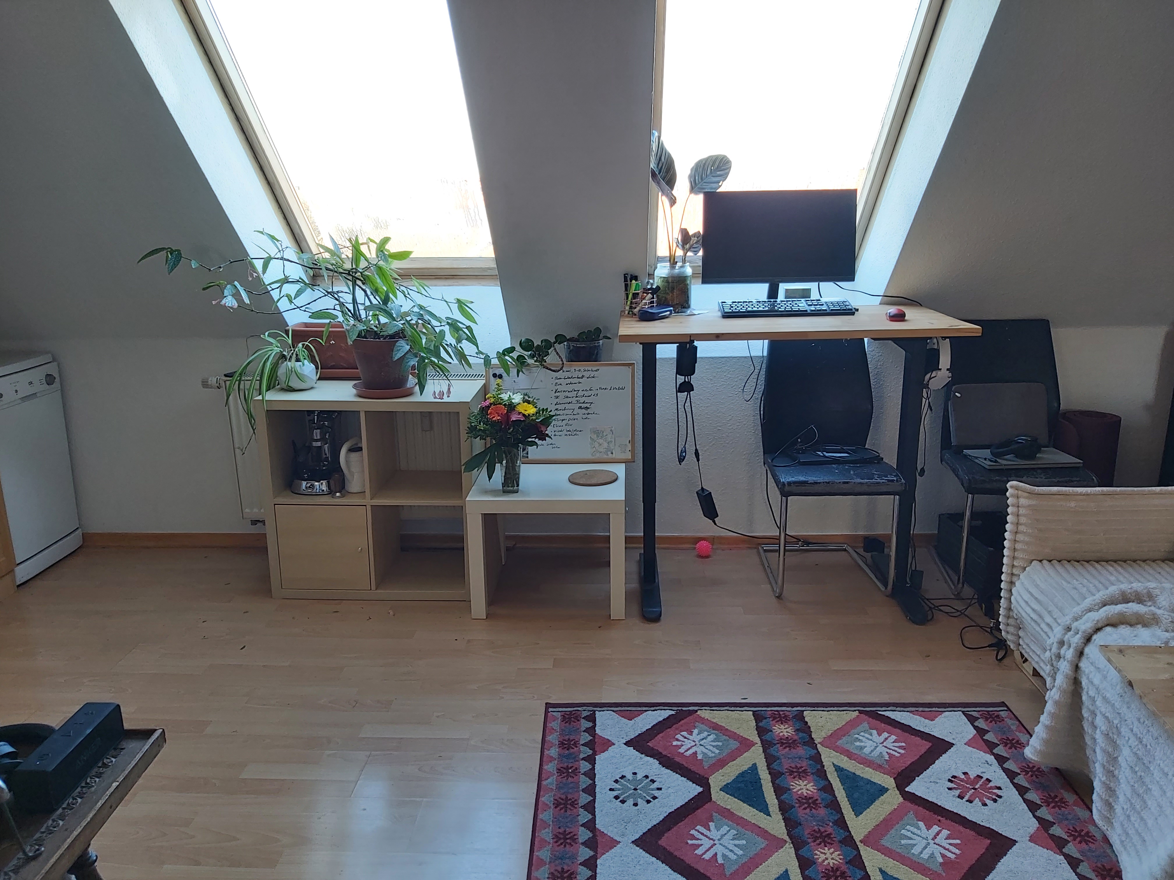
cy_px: 440
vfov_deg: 53.1
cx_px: 587
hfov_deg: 67.3
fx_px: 882
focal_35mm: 26
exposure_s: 1/50
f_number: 1.7
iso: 64
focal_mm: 3.92
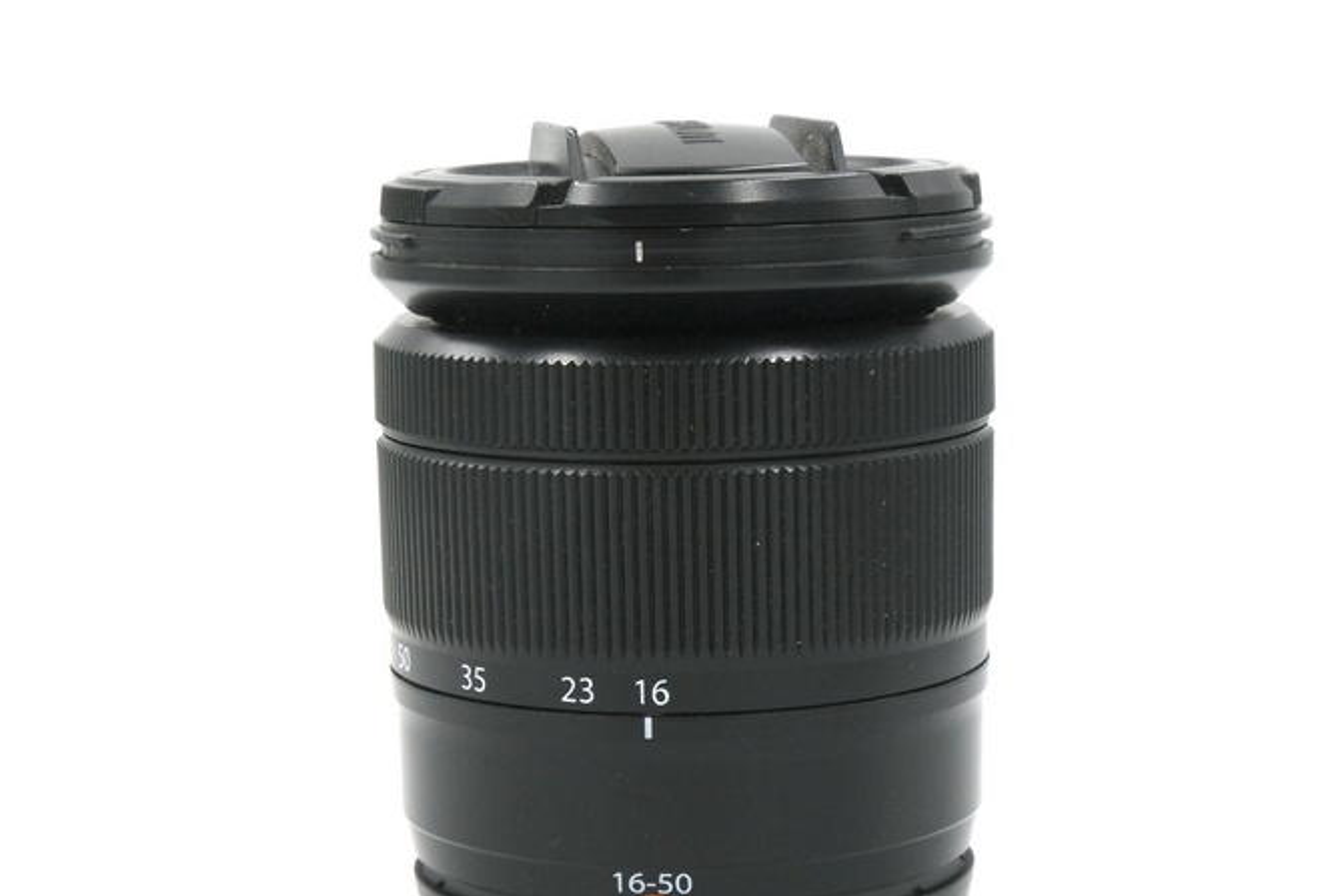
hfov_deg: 23.1
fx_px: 3281
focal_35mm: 88
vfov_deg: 15.5
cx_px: 669
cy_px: 476
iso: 800
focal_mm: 39
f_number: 13
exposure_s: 1/250
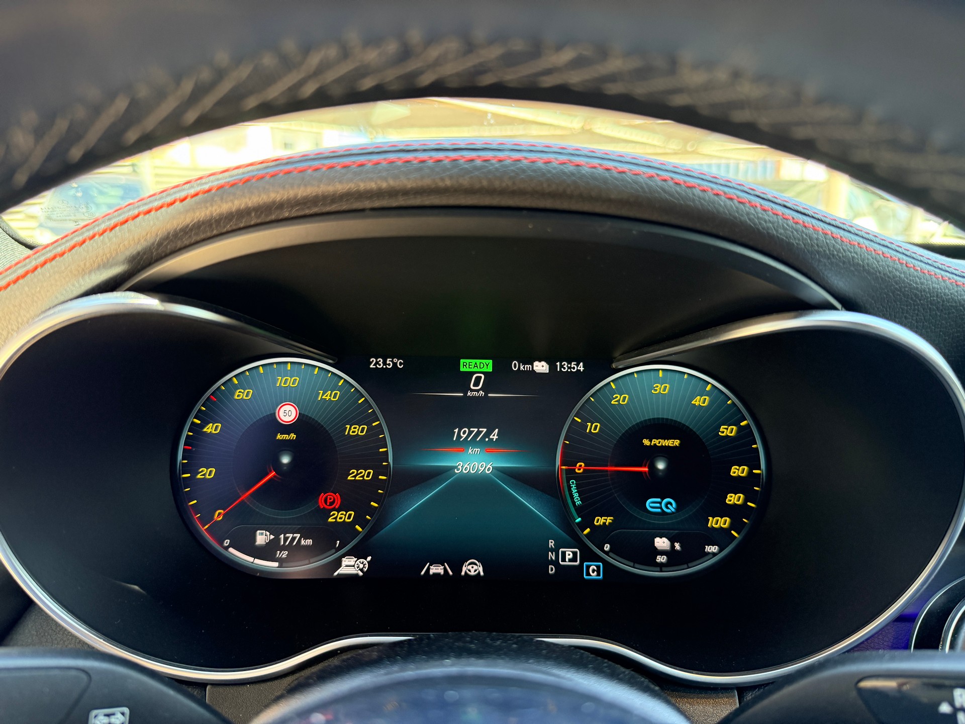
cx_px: 482
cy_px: 362
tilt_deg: -11.9
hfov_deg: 71.6
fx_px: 669
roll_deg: -0.8
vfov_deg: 56.8
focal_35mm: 24
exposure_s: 1/110
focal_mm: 6.76
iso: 250
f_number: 1.78
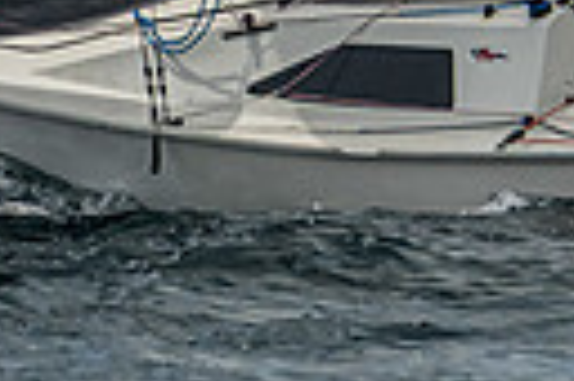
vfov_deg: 0.8
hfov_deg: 1.2
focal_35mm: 1704
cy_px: -603
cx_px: 580
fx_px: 27135
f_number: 8
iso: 500
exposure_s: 1/4000
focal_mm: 280
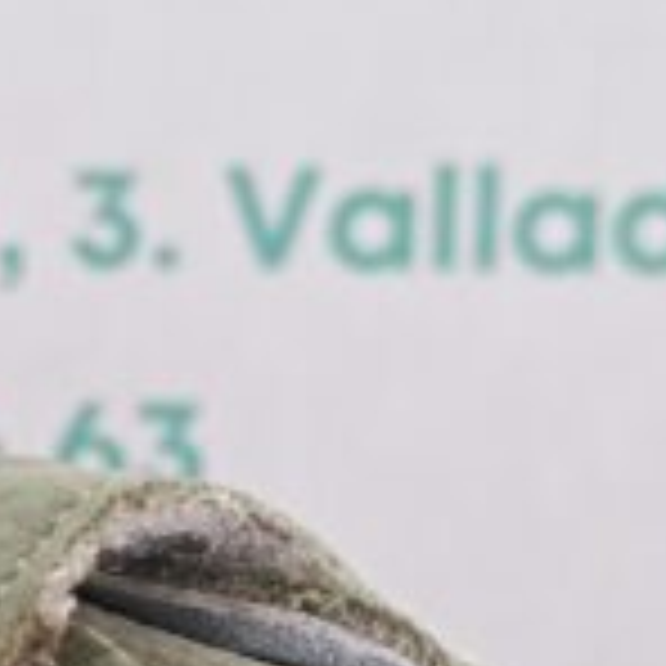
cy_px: 889
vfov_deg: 12.6
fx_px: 2917
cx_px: -351
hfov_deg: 12.4
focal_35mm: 134
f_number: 1.88
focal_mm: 5.59
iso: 582
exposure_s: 1/100
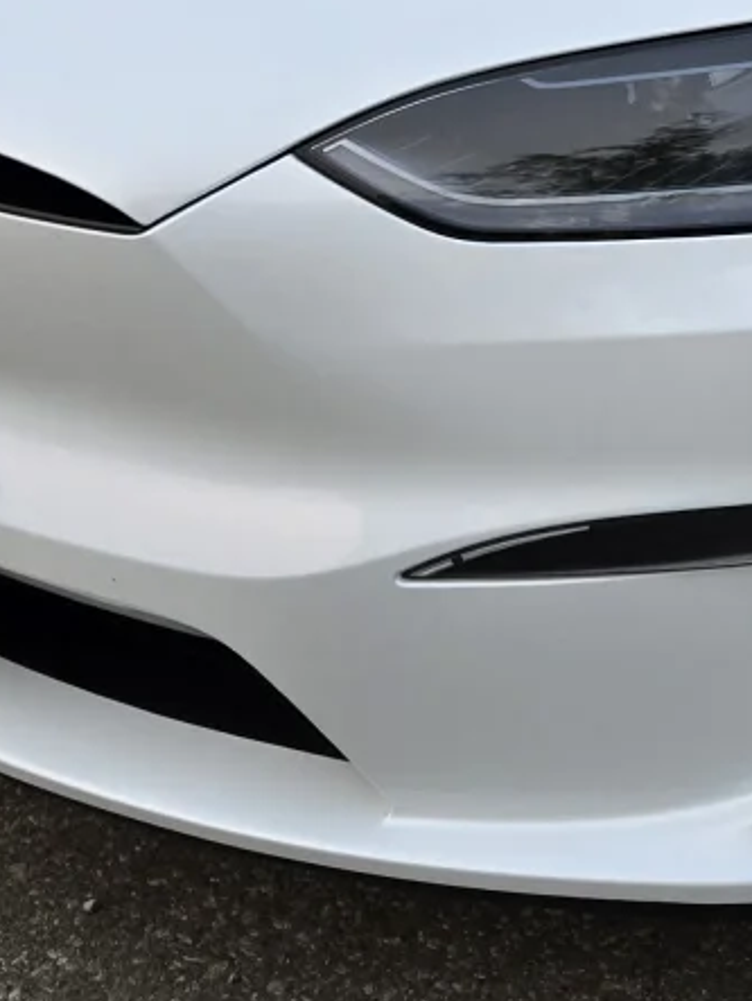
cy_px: -127
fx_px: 2401
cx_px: 820
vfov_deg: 22.1
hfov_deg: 17.2
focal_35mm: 83
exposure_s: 1/508
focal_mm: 5.4
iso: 80
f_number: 1.8
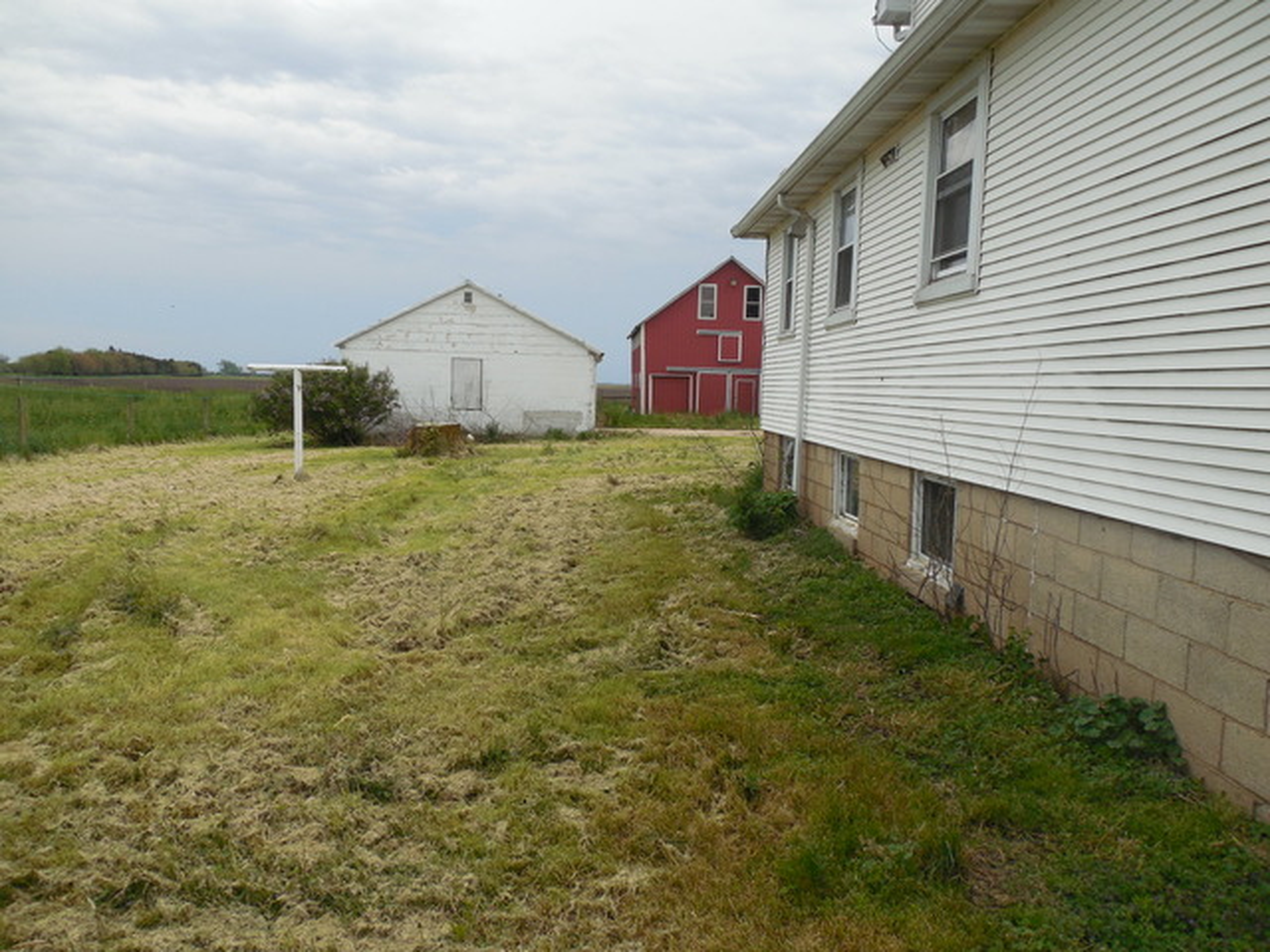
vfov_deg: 54.9
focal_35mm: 25
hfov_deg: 69.4
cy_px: 476
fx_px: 917
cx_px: 635
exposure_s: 1/800
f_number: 3.3
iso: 125
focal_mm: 4.5
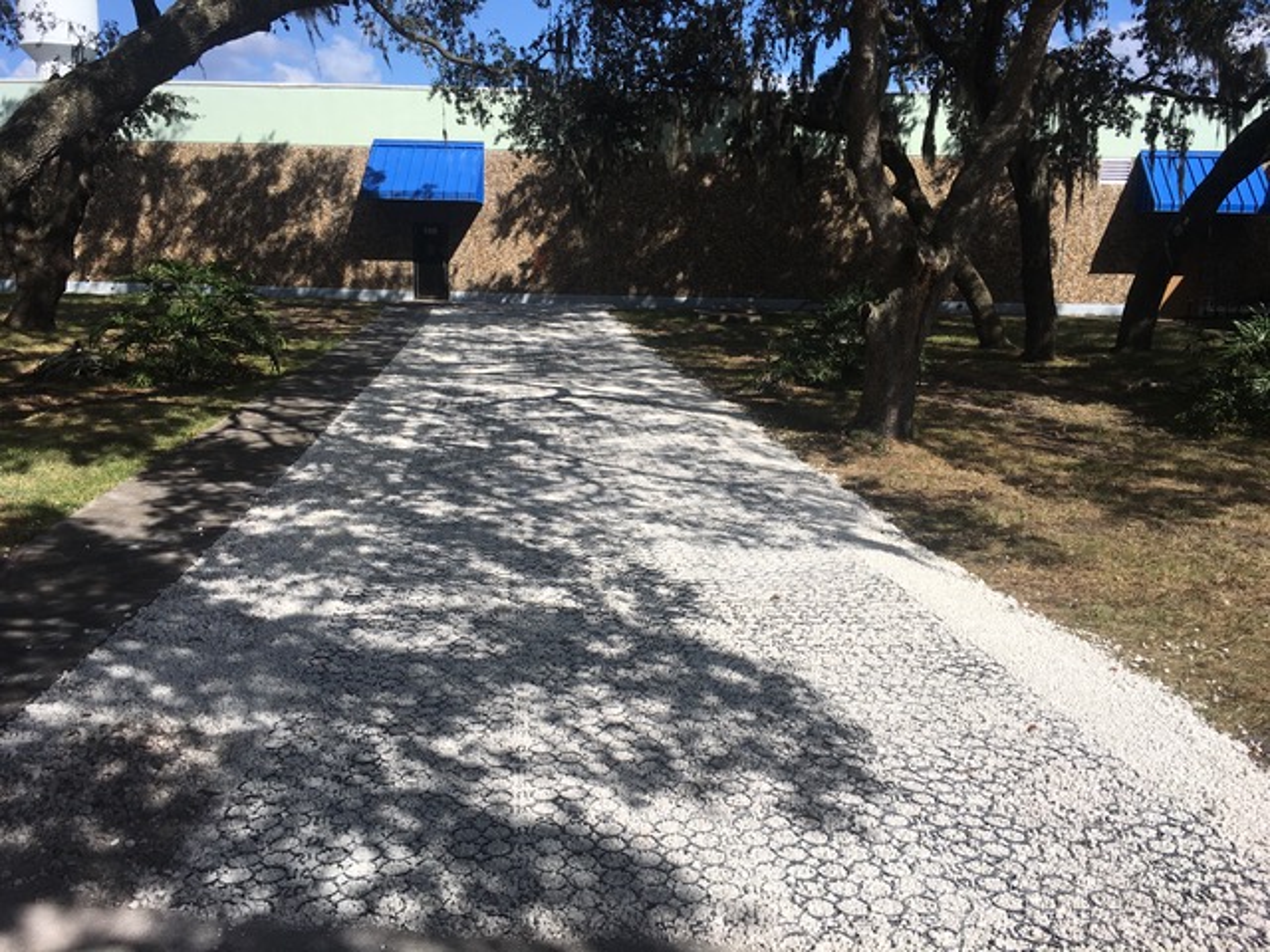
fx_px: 1064
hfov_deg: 61.7
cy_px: 476
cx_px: 635
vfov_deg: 48.2
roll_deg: -1.1
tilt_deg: -10.2
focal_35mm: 29
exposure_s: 1/2331
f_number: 2.2
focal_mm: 4.15
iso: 25
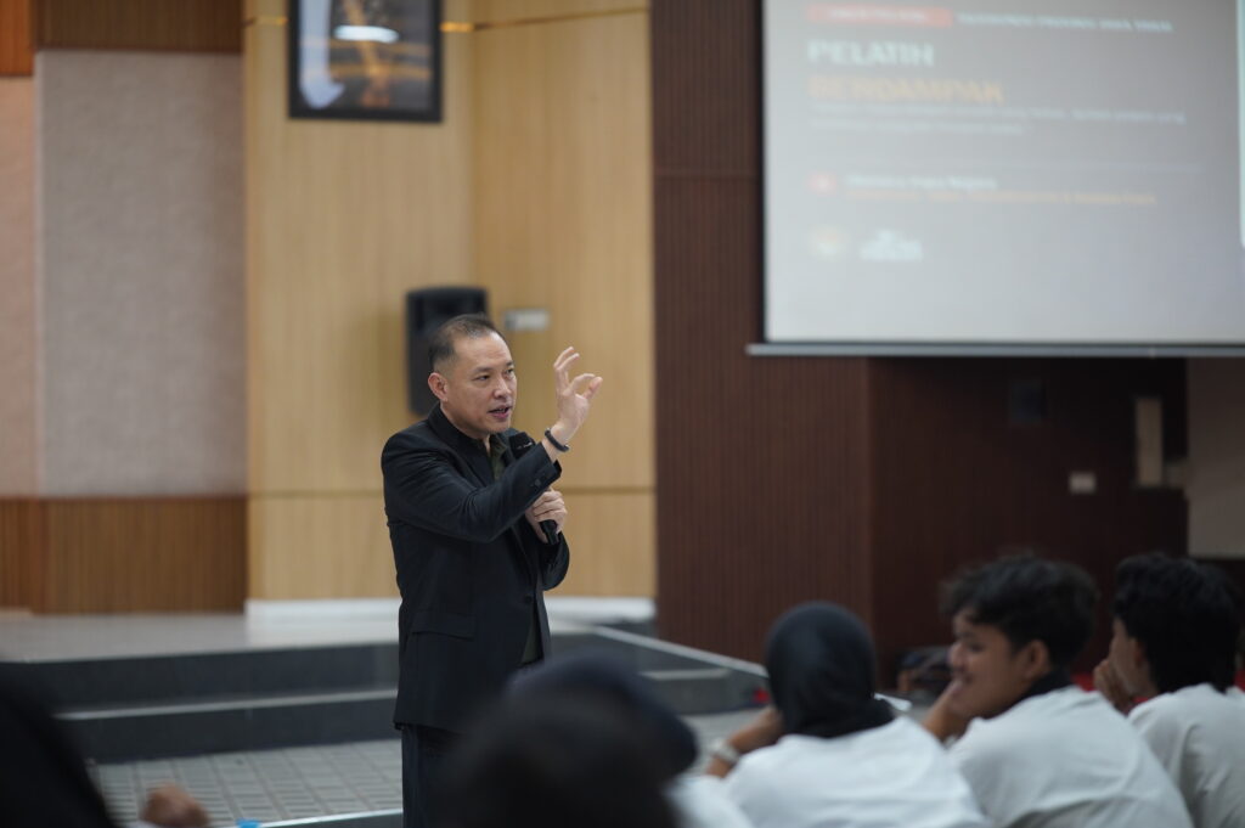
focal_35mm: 112
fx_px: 3887
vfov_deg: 12.2
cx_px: 622
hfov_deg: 18.2
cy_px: 414
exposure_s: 1/200
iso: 500
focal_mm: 75
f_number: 1.2
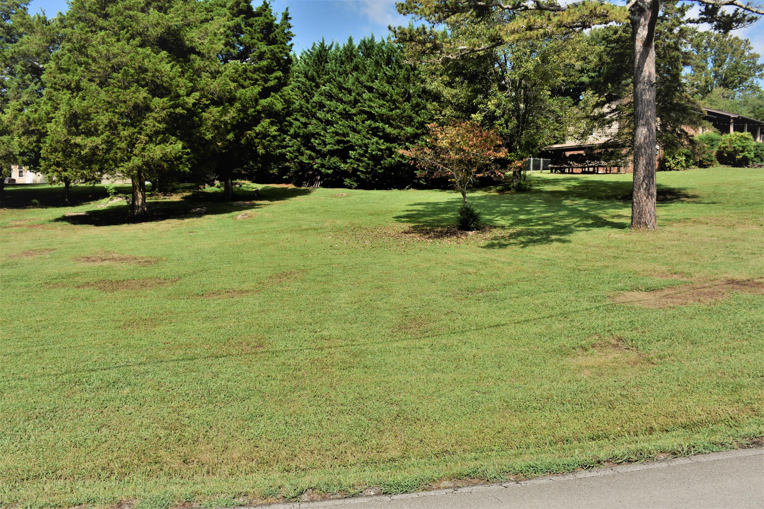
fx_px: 573
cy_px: 254
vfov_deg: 47.9
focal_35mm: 27
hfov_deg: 67.4
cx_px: 382
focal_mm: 18
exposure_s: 1/500
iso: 200
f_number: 8
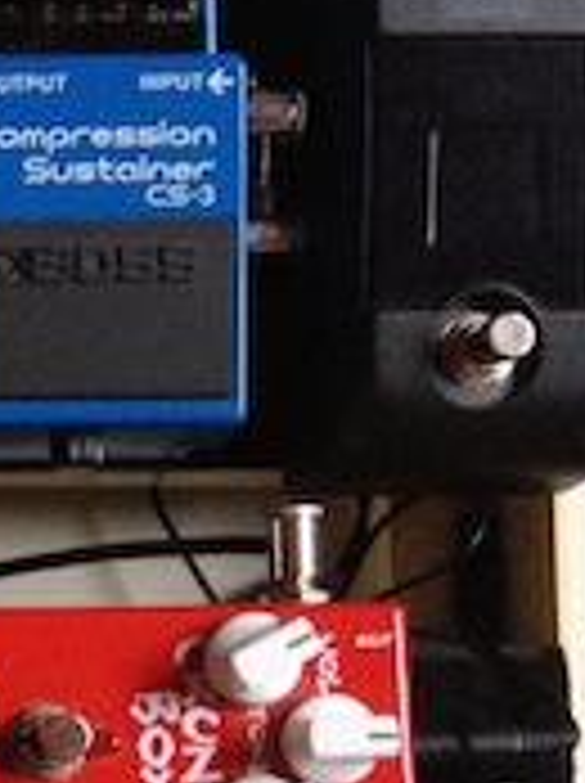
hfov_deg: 10.3
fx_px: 2914
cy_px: 688
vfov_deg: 15.2
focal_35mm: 129
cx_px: -706
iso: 320
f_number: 2.4
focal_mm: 4.28
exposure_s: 1/20
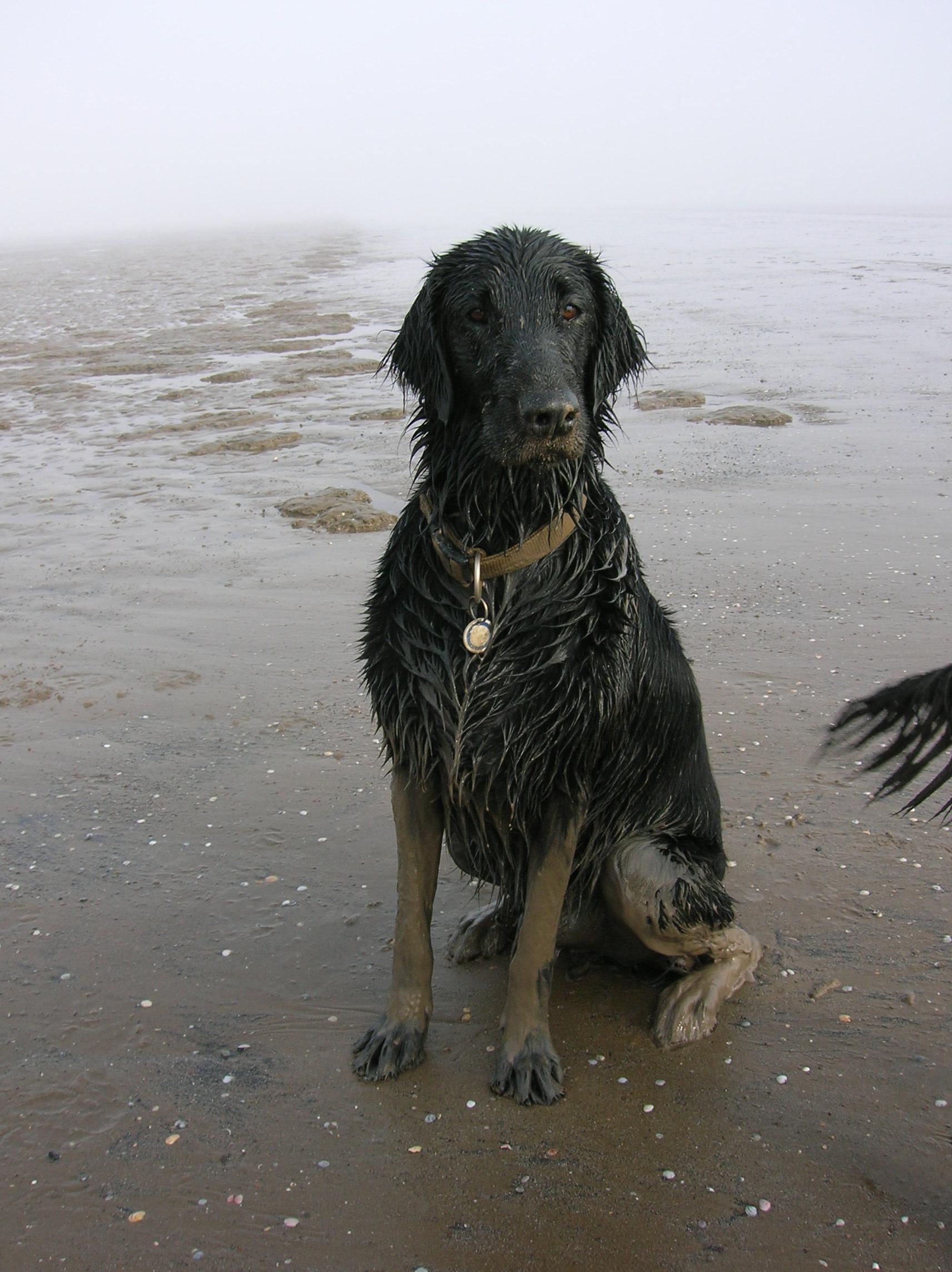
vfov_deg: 54.0
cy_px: 636
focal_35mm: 34
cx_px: 476
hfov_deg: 41.7
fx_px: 1249
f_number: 4.9
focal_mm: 5.7
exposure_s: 1/160
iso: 50
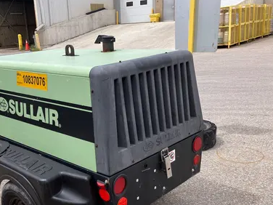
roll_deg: +3.9
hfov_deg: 45.2
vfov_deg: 34.7
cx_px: 94
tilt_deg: -18.1
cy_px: 140
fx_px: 323
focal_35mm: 41
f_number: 1.8
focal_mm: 3.99
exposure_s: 1/1389
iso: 32
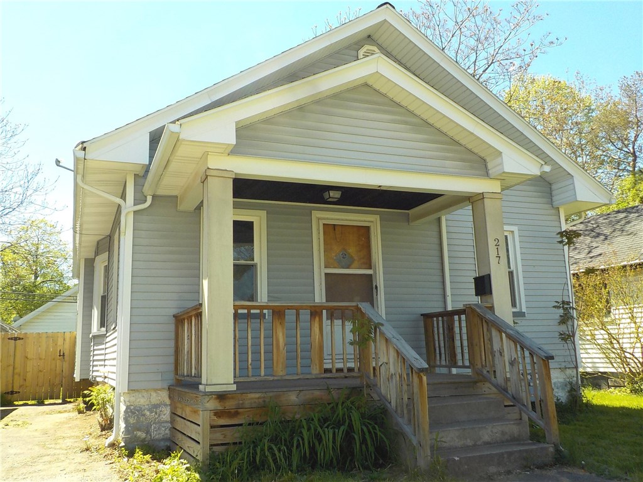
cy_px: 241
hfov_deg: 60.0
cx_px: 322
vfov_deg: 46.8
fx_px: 557
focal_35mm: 30
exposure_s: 1/640
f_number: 3.3
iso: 125
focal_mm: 4.1
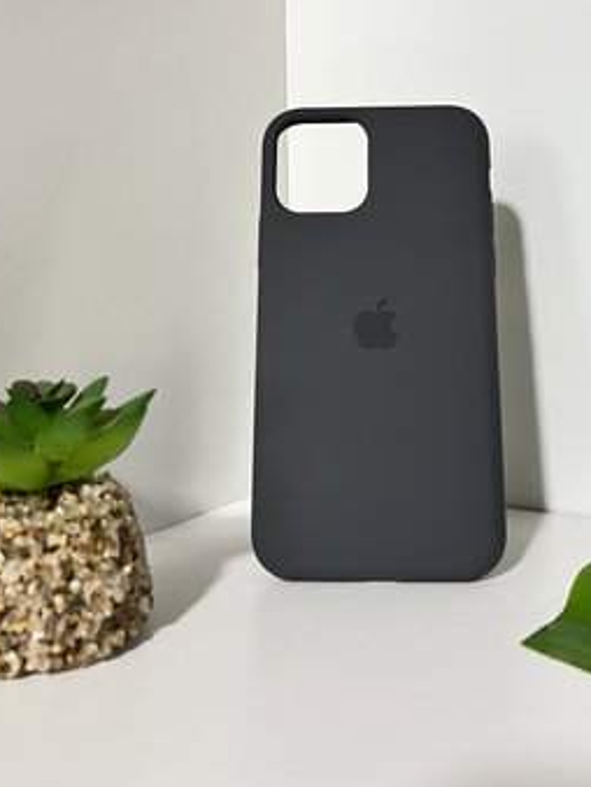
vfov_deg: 44.7
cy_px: 227
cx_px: 358
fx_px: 932
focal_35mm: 41
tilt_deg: +0.6
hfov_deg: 35.0
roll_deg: +2.1
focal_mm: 5.7
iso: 200
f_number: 1.5
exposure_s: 1/60
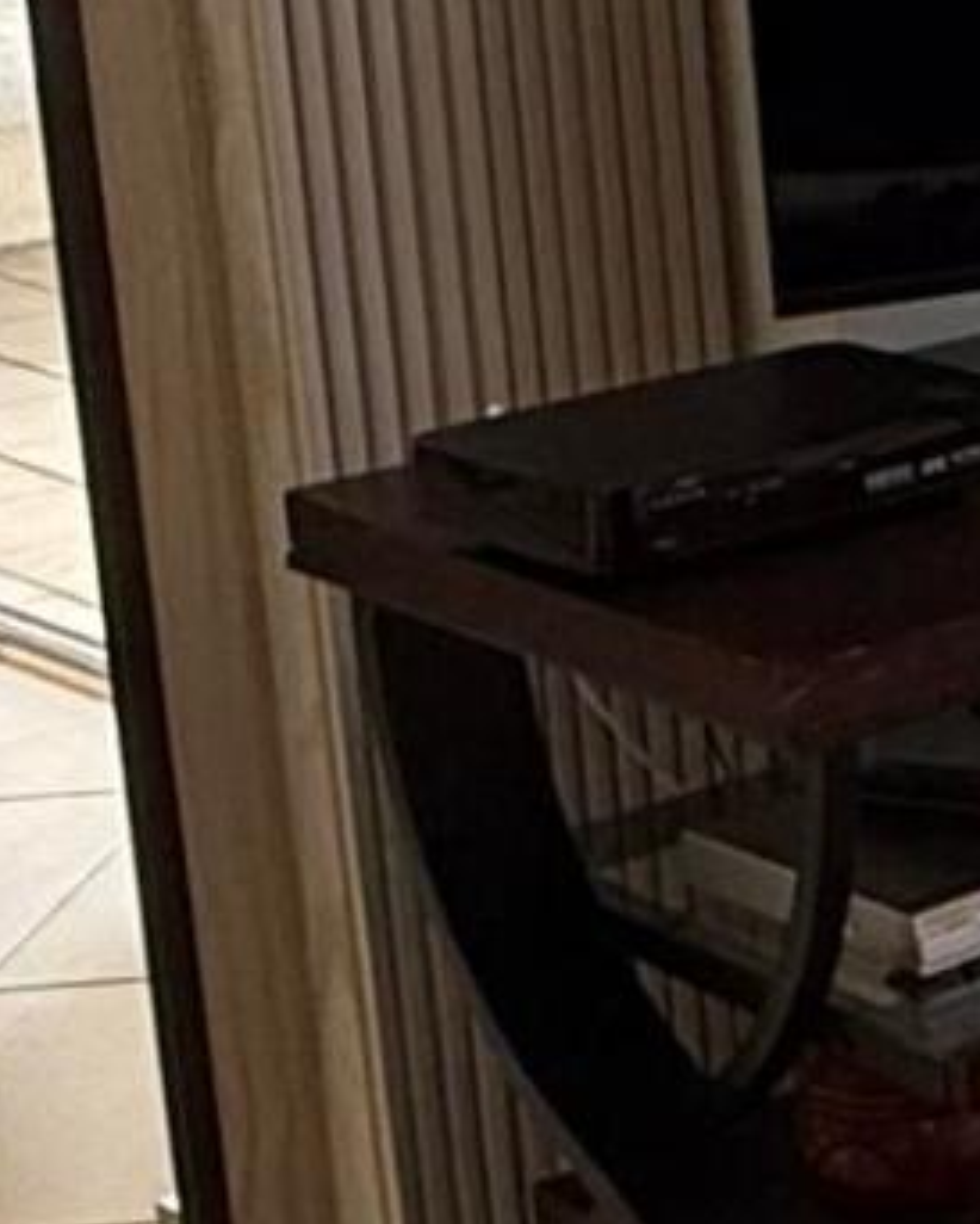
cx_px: 2421
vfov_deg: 16.5
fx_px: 4166
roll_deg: +0.0
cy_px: 111
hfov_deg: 11.1
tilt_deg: -9.8
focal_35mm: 115
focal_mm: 2.22
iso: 100
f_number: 2.2
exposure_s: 1/120
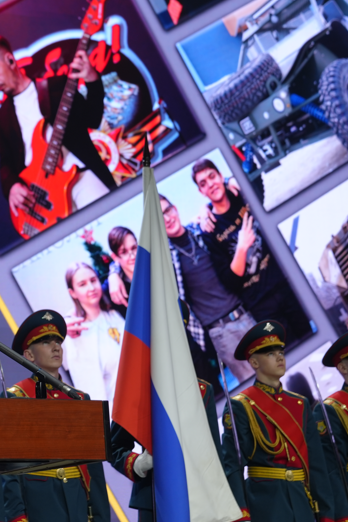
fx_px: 1377
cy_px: 267
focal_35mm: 95
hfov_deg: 14.0
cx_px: -75
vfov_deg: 21.5
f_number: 4
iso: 250
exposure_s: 1/160
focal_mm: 50
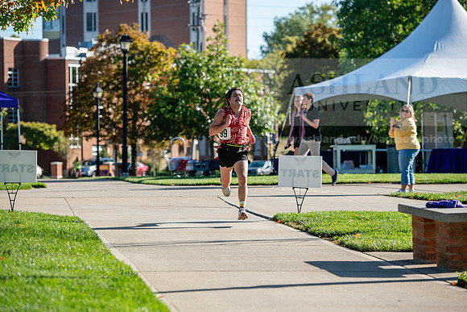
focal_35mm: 125
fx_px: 1622
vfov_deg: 11.0
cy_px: 156
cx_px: 234
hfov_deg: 16.4
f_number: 3.5
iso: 160
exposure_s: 1/1000
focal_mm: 125
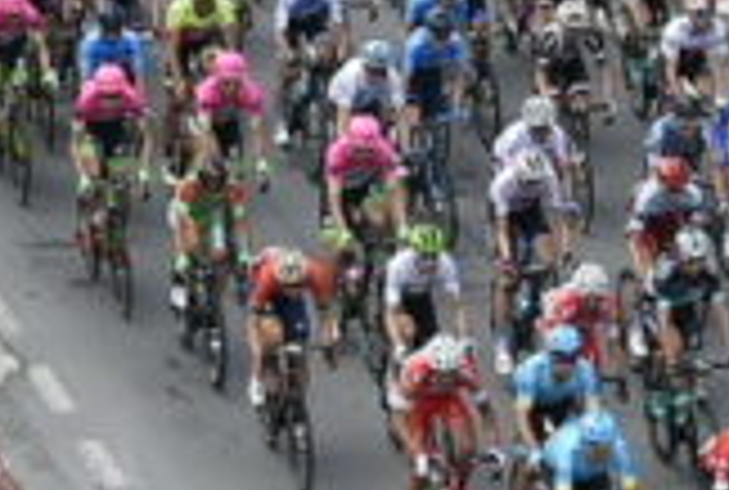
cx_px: 1058
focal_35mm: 290
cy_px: -524
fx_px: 5889
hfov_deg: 7.0
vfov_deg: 4.7
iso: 400
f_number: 4
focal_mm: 46
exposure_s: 1/3200
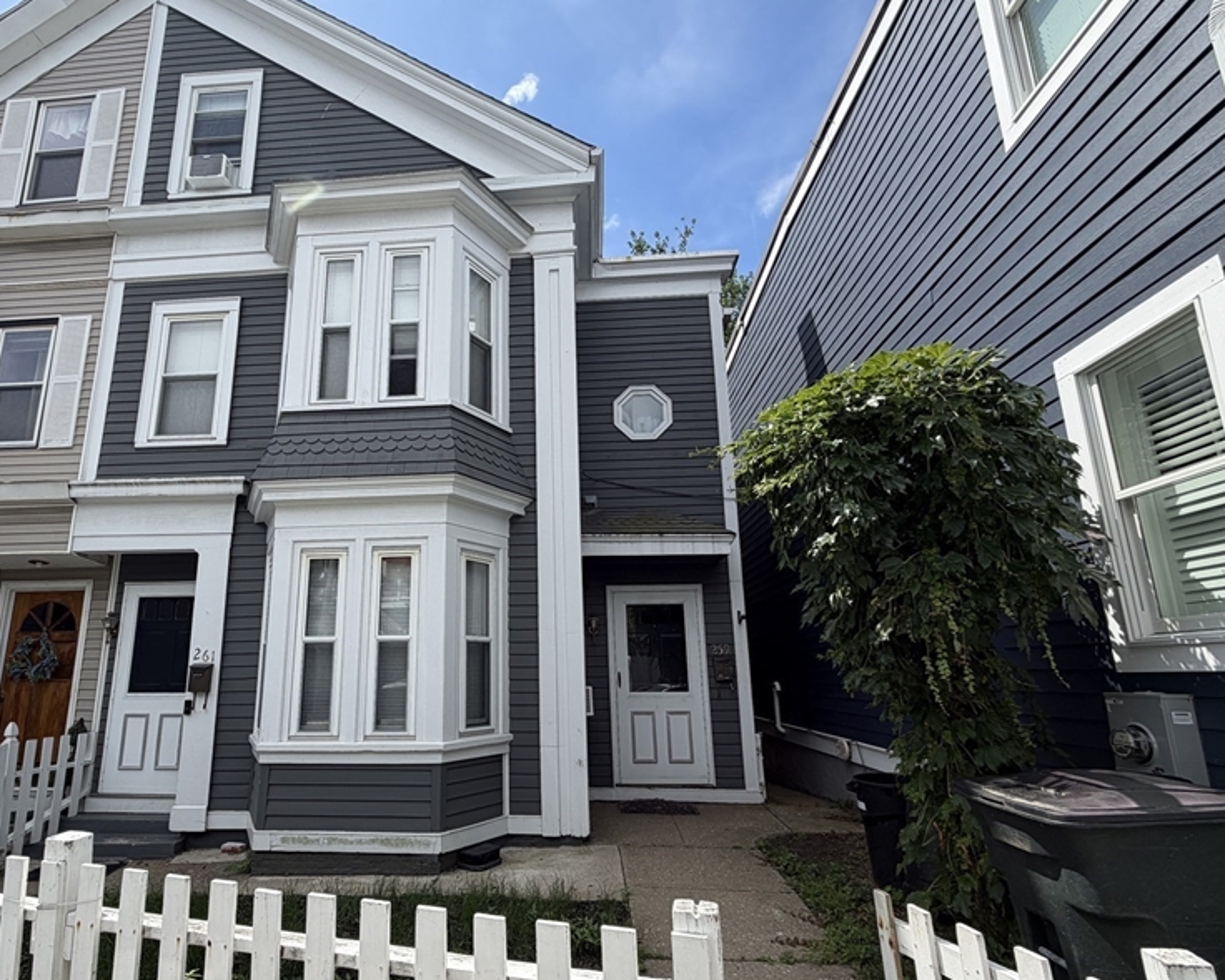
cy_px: 519
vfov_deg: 70.8
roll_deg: +0.7
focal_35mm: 19
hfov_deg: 82.7
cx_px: 519
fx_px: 689
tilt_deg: +13.4
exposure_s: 1/770
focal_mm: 2.22
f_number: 2.2
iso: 25
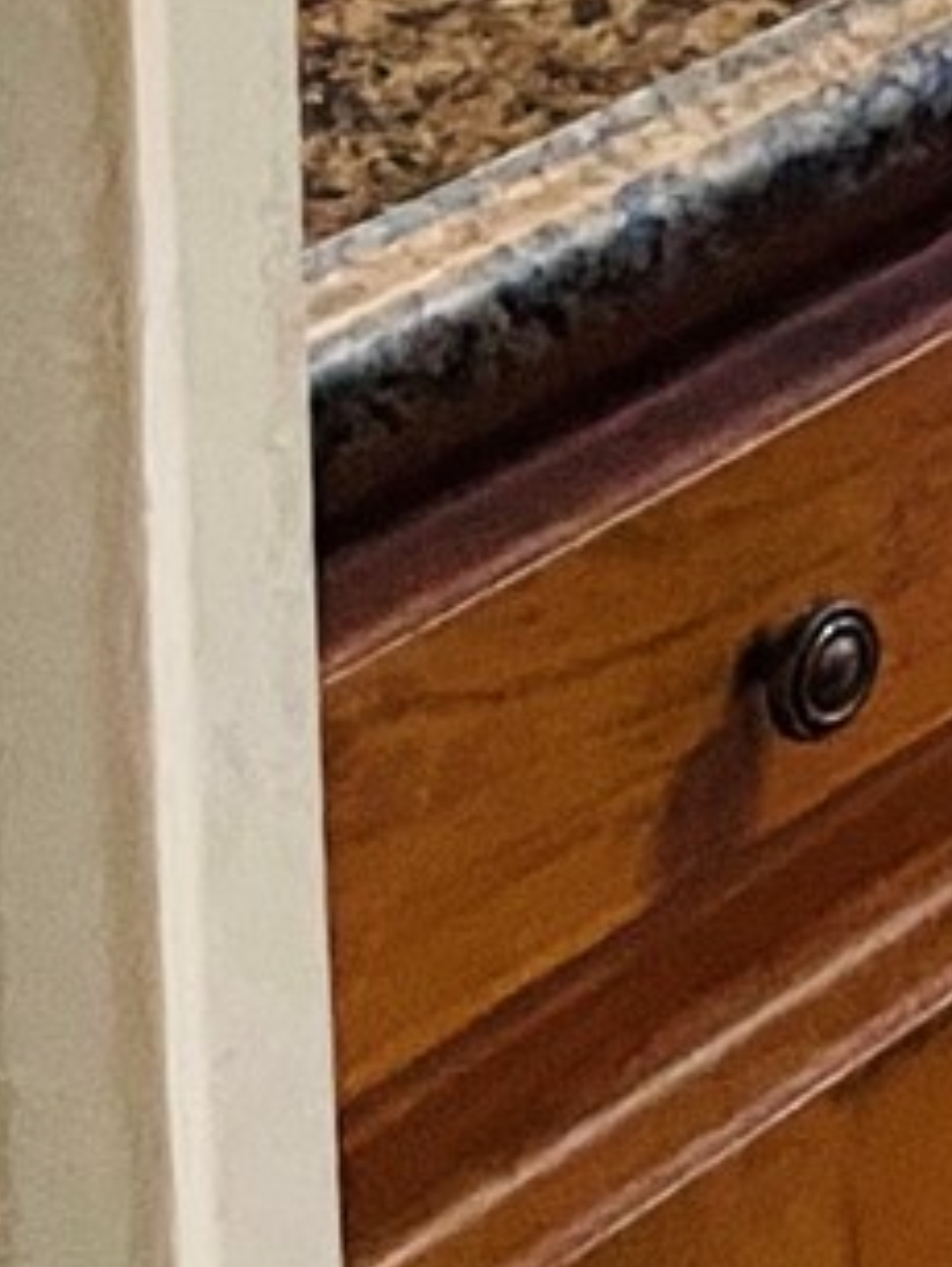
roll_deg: -3.2
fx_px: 6372
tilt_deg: -13.3
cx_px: 3042
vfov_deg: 10.5
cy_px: -1143
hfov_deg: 7.4
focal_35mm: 174
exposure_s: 1/60
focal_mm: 4.2
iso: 400
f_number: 1.6
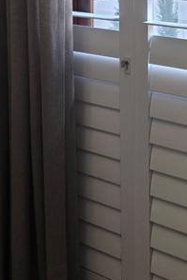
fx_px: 506
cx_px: 185
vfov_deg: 28.0
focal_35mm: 65
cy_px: -35
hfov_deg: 20.3
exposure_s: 1/100
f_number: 1.7
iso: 100
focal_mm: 6.3
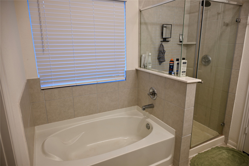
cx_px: 124
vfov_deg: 53.1
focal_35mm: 24
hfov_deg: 73.7
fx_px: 166
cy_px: 83
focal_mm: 24
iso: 125
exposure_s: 1/25
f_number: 4
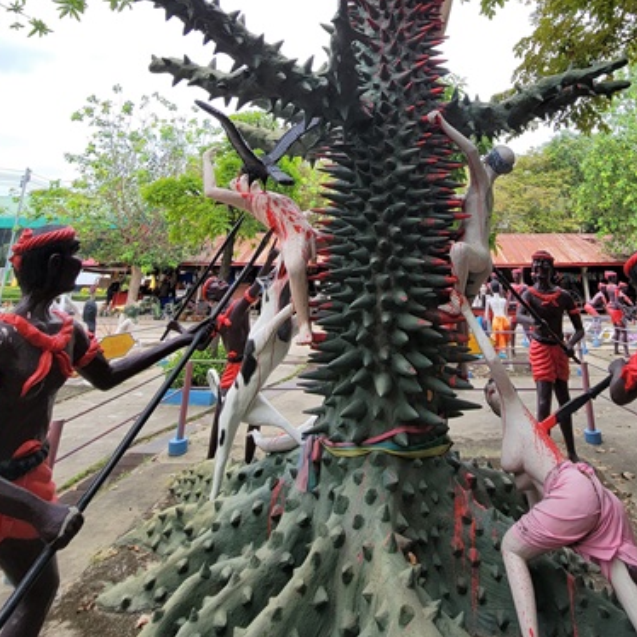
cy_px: 100
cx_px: 390
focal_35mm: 20
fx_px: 416
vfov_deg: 65.8
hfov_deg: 73.8
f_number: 2.2
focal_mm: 2.2
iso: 50
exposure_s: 1/650
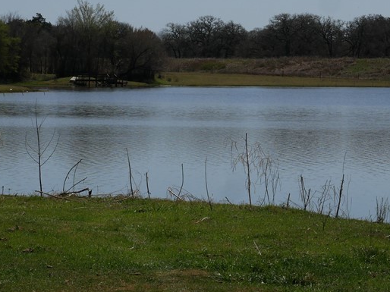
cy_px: 45
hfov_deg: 8.3
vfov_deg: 6.2
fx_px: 2691
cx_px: 267
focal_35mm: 239
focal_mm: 60
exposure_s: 1/800
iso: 200
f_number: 10
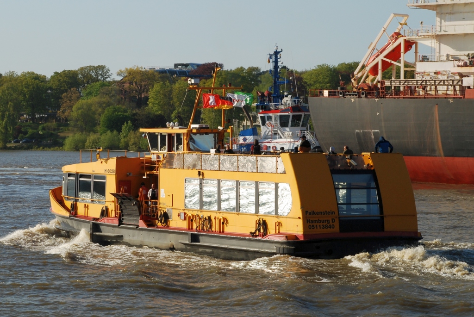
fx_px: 1384
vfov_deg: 13.1
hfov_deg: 19.4
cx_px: 237
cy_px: 158
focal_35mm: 105
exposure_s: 1/250
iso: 180
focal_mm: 70
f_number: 10
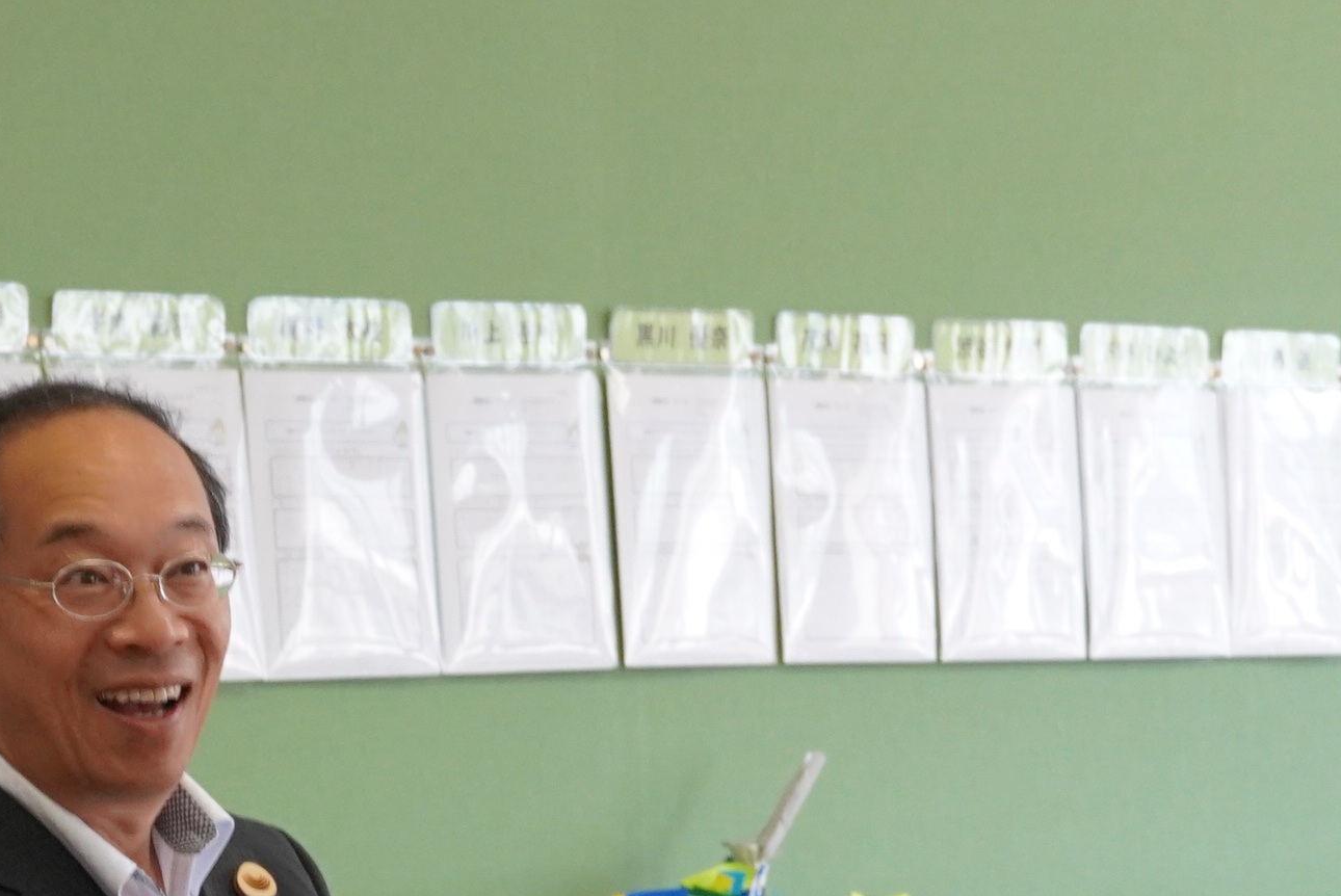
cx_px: 685
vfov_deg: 9.7
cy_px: 1221
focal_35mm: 138
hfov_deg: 14.9
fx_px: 5144
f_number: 4.5
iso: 1250
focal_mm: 28
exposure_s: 1/160
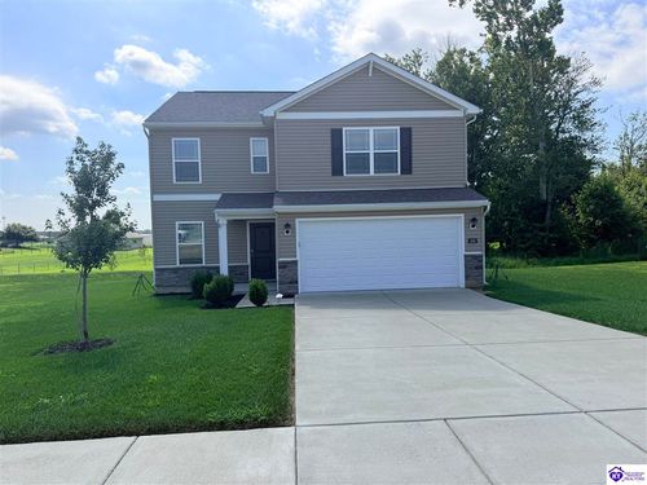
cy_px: 242
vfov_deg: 56.8
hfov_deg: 71.6
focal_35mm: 24
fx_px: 449
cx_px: 324
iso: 100
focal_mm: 6.76
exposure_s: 1/4405
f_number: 1.78
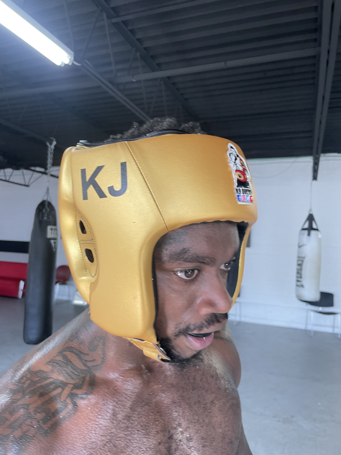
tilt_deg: +4.4
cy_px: 228
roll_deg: -4.0
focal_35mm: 26
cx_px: 170
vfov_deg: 67.3
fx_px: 341
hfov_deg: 53.1
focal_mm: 4.2
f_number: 1.6
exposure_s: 1/60
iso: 80
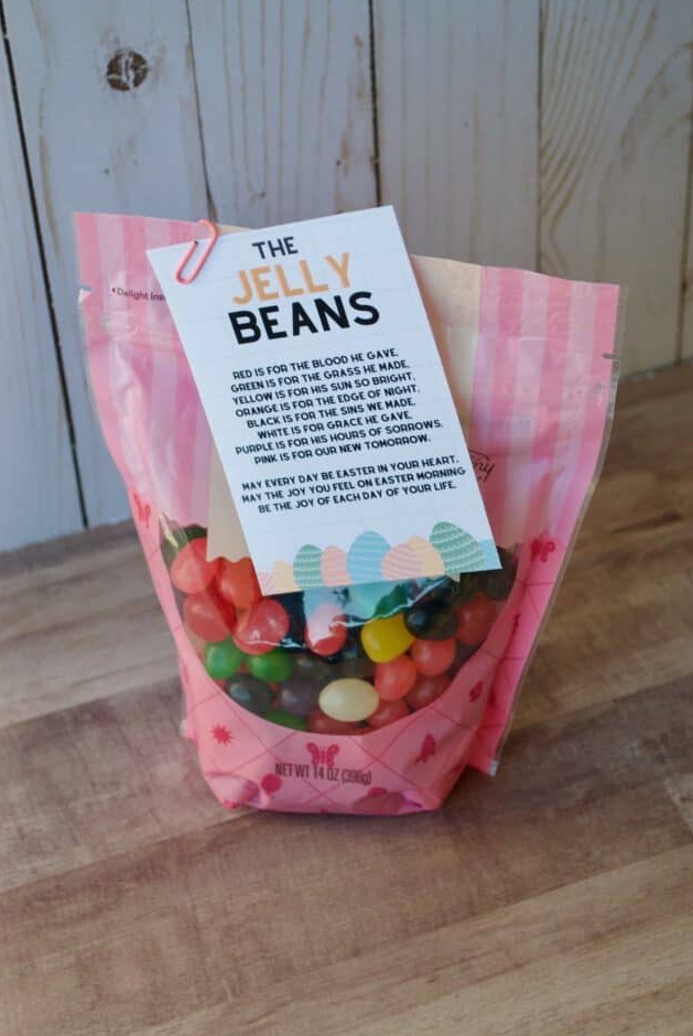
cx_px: 353
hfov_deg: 18.6
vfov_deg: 27.5
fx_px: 2118
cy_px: 499
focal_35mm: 74
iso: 110
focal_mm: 45
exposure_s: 1/125
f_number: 5.6
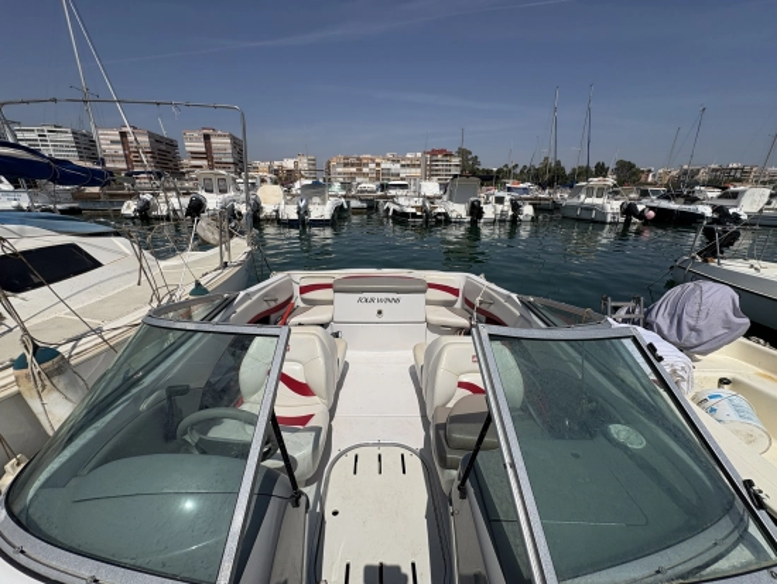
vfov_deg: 85.7
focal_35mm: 14
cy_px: 292
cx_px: 388
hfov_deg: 102.0
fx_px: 314
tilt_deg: -16.5
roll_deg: -0.6
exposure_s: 1/6135
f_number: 2.2
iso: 40
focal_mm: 2.22
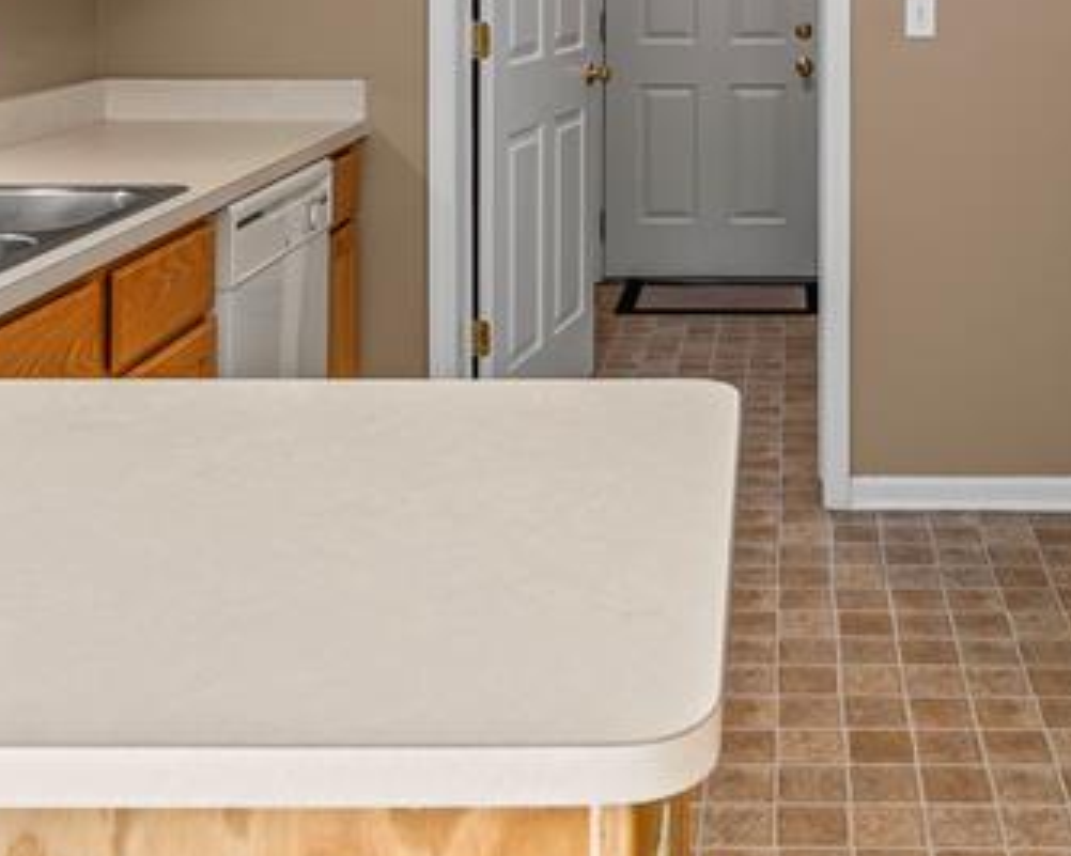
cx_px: 888
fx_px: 1458
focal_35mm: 46
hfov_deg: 38.5
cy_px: -10
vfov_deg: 30.3
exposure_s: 1/30
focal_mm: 16
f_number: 3.5
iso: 500
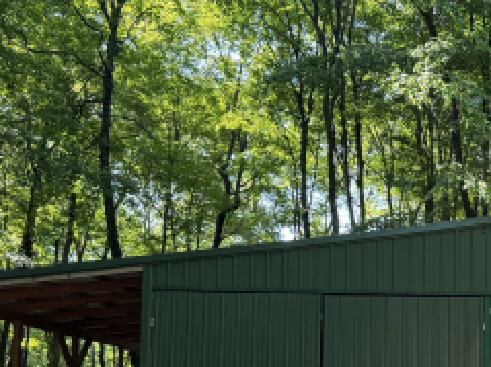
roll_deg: -0.4
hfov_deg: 27.1
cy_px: 344
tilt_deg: +5.5
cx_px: 506
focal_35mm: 67
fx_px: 950
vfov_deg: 21.3
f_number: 1.78
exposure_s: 1/214
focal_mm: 6.76
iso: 80
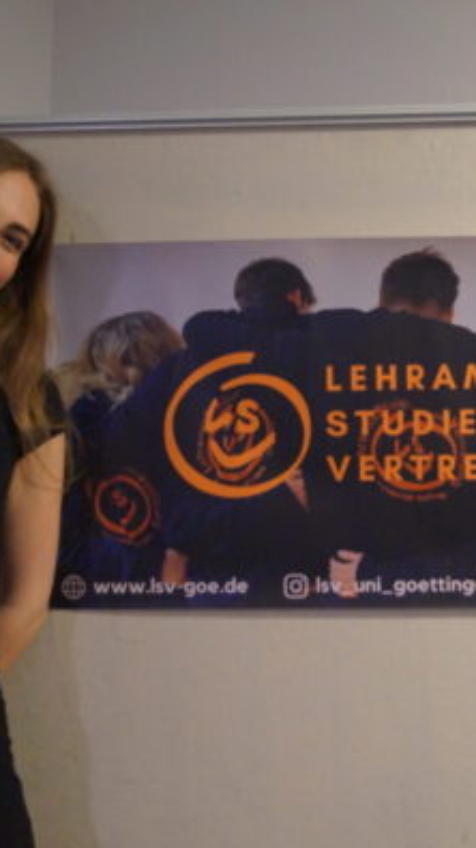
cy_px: 427
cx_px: 360
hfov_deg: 19.3
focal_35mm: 62
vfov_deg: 33.8
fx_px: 1392
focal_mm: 26
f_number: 4.5
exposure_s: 1/30
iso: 3200
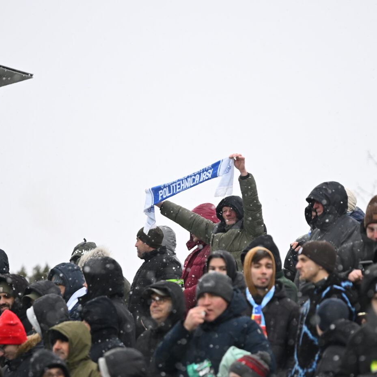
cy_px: 189
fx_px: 3154
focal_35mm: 256
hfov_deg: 6.8
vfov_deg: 6.8
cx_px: 193
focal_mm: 200
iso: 1250
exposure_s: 1/1250
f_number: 2.8
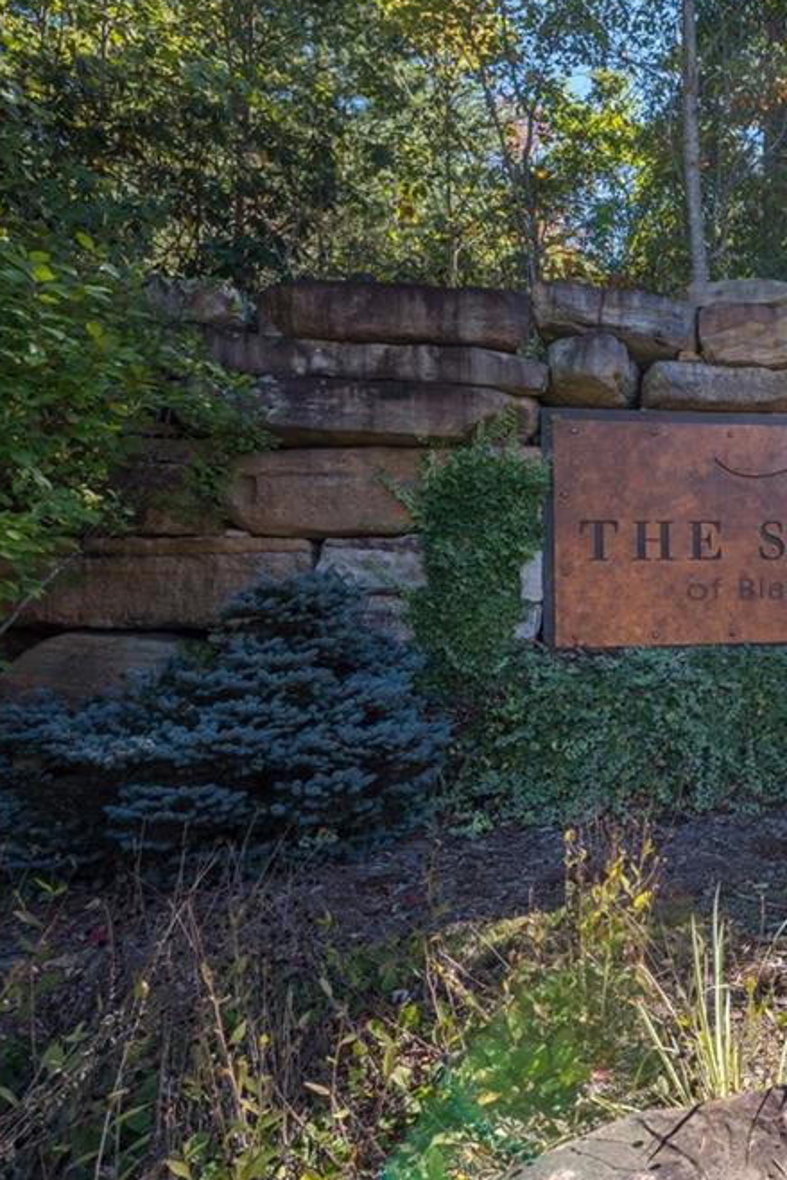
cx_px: 844
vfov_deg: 65.5
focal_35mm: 28
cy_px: 591
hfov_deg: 39.0
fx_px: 918
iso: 320
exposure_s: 1/60
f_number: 9
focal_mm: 18
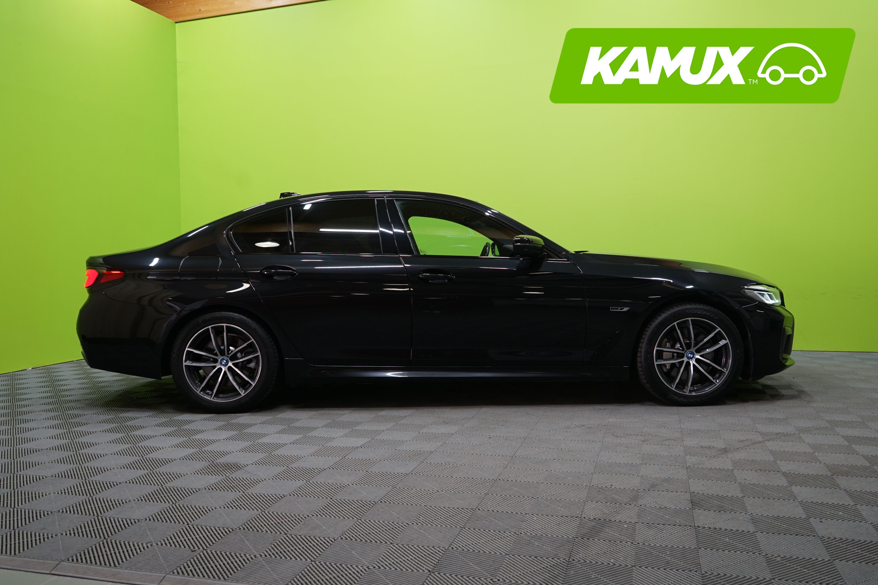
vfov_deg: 42.3
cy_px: 292
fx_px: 756
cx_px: 439
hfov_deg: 60.3
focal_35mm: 31
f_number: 4.5
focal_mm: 31
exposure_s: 1/60
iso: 500
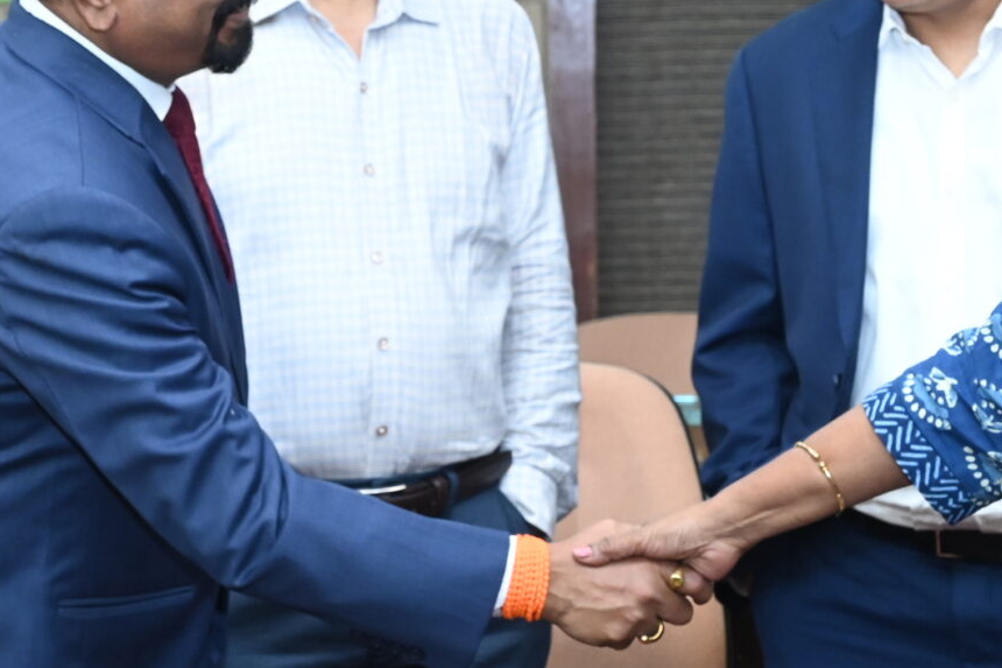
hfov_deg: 16.4
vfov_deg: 11.0
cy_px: 363
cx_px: 424
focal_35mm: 125
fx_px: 3478
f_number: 6.3
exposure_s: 1/125
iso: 2000
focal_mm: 42
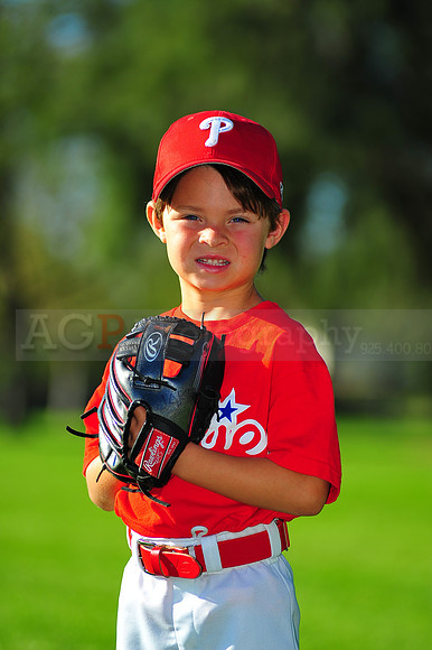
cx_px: 216
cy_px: 325
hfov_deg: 7.6
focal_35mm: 180
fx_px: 3244
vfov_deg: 11.4
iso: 200
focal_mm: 180
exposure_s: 1/1250
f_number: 4
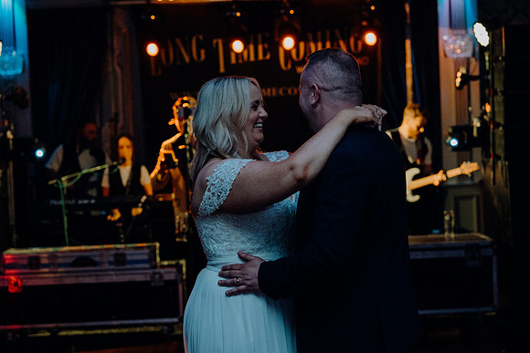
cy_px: 176
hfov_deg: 28.8
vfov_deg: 19.5
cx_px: 265
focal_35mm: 70
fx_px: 1031
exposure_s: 1/160
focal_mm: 70
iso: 2500
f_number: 3.5
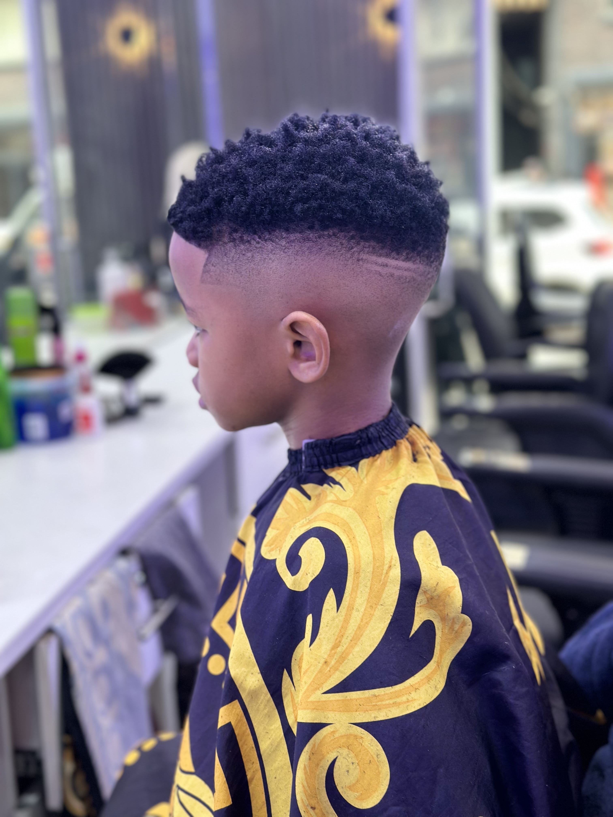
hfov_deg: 30.3
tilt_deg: -11.7
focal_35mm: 48
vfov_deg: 39.7
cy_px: 408
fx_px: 1133
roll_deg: +3.4
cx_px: 306
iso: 64
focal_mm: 6.86
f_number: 1.78
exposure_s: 1/50
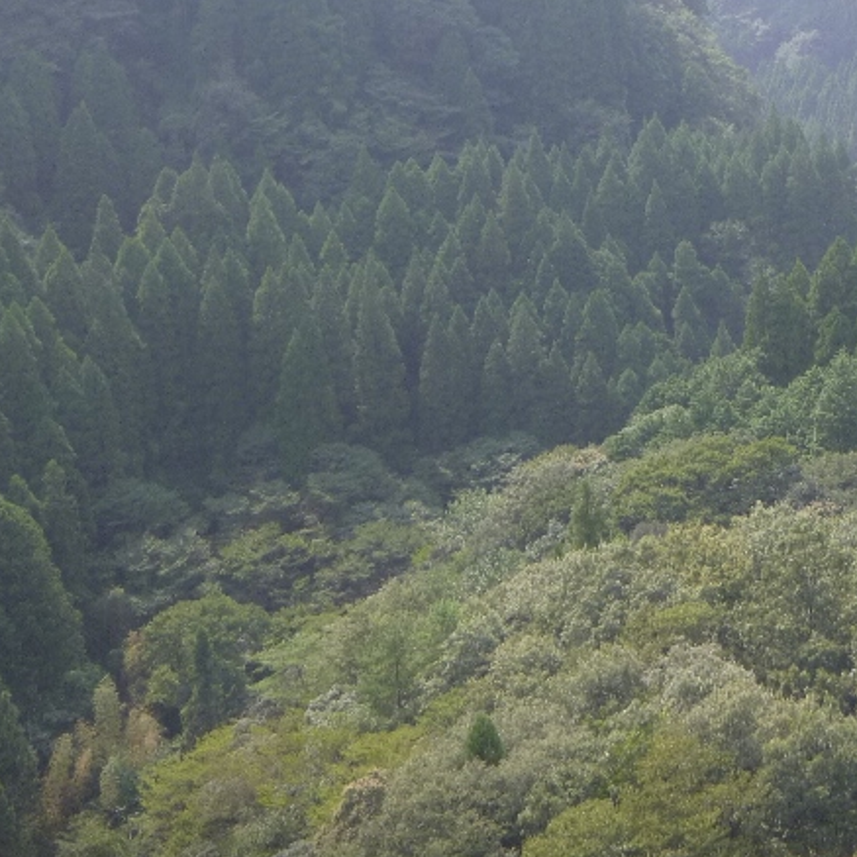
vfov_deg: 20.2
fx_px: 2381
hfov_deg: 19.7
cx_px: 882
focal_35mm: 85
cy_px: 155
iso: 100
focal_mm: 7.3
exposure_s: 1/160
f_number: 4.6
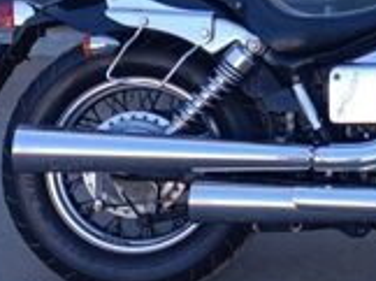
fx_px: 1388
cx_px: 487
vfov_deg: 11.5
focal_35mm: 128
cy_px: 30
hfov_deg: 14.8
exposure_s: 1/109
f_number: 1.65
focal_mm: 6.11
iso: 50
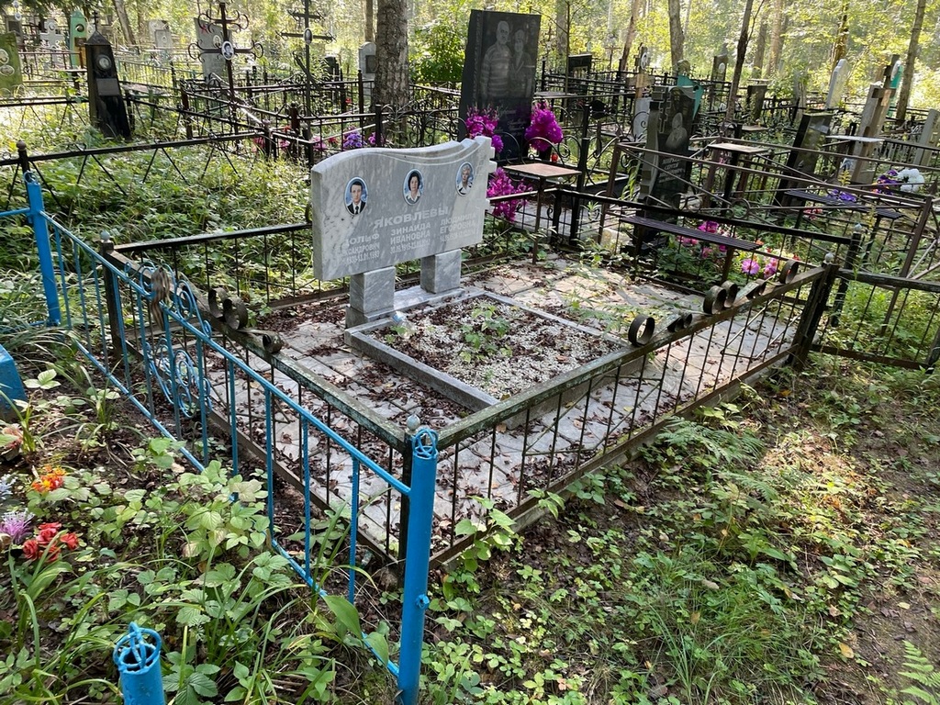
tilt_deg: -17.6
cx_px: 470
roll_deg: -3.1
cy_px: 352
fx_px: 706
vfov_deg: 53.1
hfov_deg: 67.3
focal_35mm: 26
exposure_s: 1/121
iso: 80
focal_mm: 4.2
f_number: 1.6
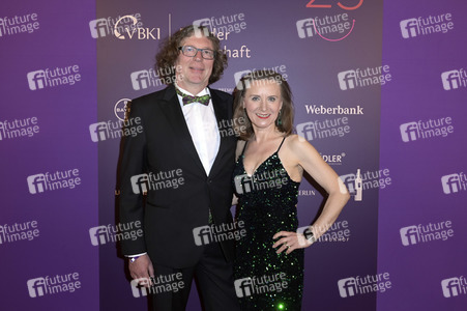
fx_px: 415
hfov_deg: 58.8
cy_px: 156
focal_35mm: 32
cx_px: 234
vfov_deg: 41.1
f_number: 5.6
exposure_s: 1/250
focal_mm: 32
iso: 500
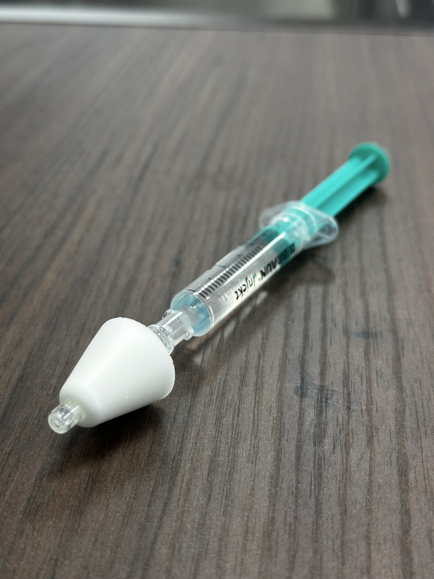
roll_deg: -0.7
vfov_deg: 39.7
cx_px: 217
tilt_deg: -30.7
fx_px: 802
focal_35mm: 48
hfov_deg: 30.3
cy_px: 290
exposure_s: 1/100
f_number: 1.78
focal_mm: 6.86
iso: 80
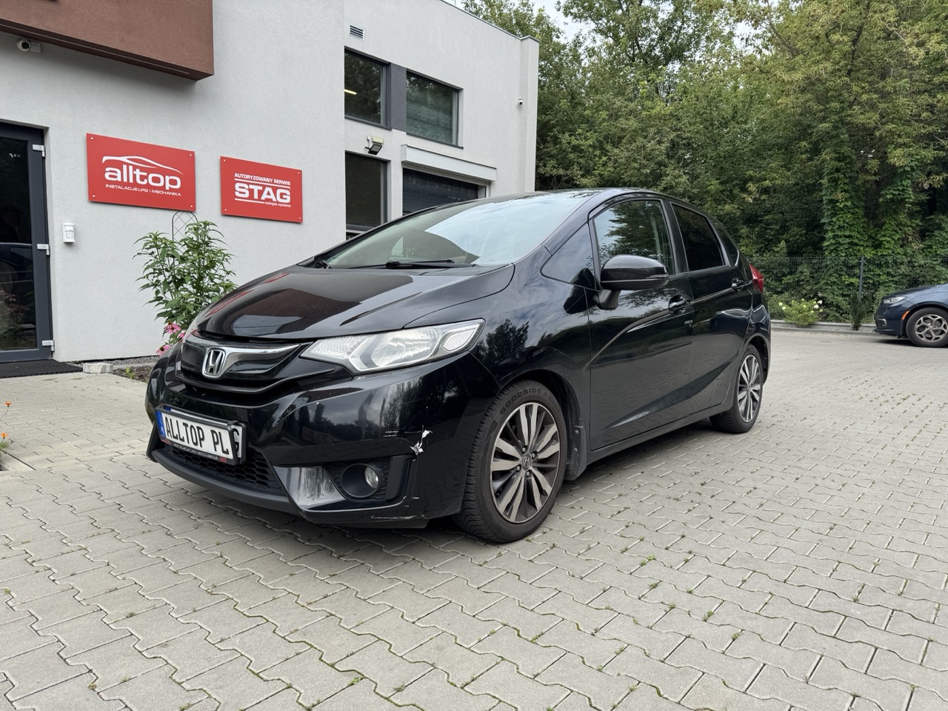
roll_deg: -0.1
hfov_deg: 71.6
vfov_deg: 56.8
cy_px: 356
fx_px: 657
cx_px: 474
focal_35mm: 24
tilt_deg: -6.4
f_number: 1.78
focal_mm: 6.76
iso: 80
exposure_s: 1/1597
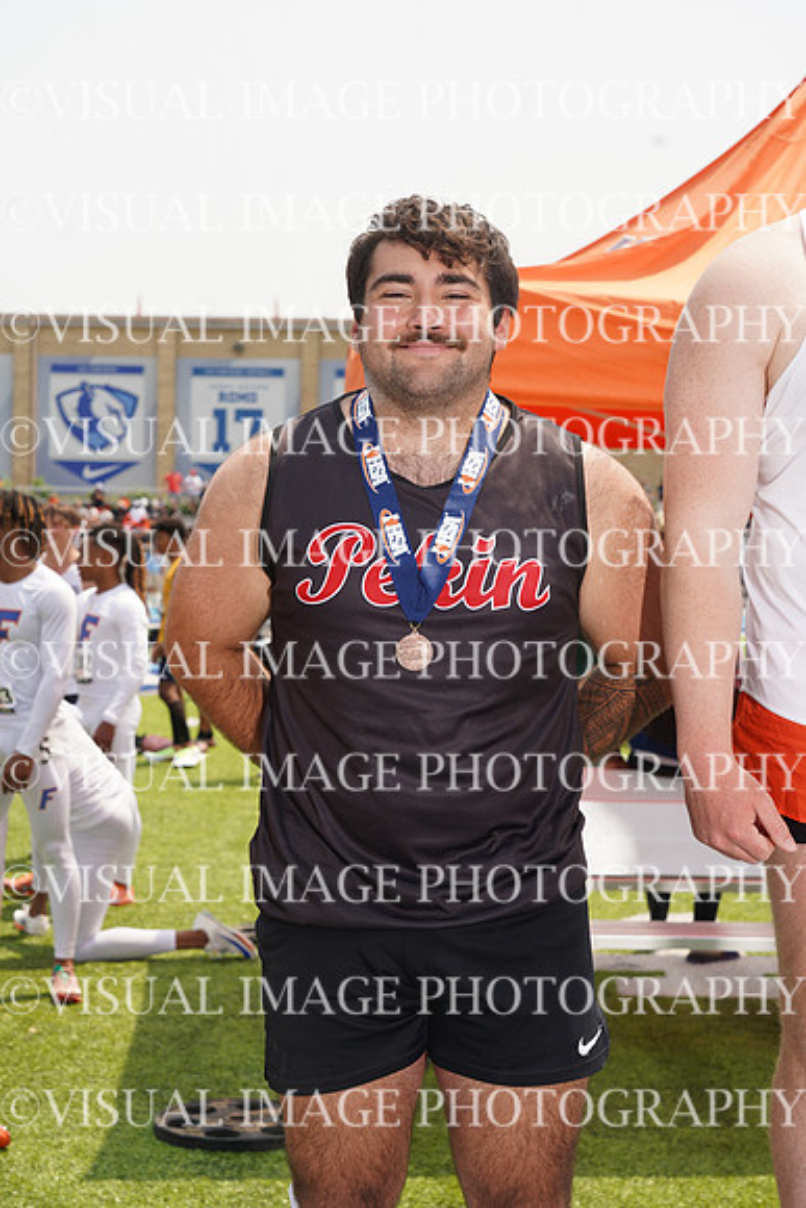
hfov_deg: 20.6
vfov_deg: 30.5
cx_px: 403
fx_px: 2215
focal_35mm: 66
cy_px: 604
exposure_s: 1/200
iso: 100
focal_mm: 66
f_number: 8
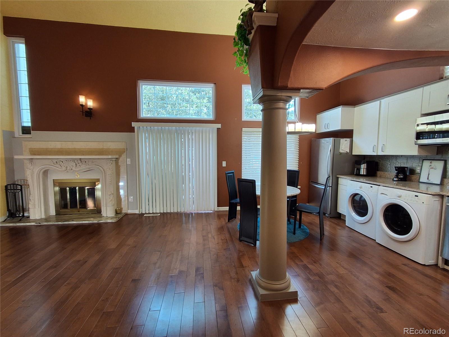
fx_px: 208
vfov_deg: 78.1
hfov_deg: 94.5
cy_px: 168
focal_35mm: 16
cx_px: 224
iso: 64
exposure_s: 1/40
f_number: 2.2
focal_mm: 1.64
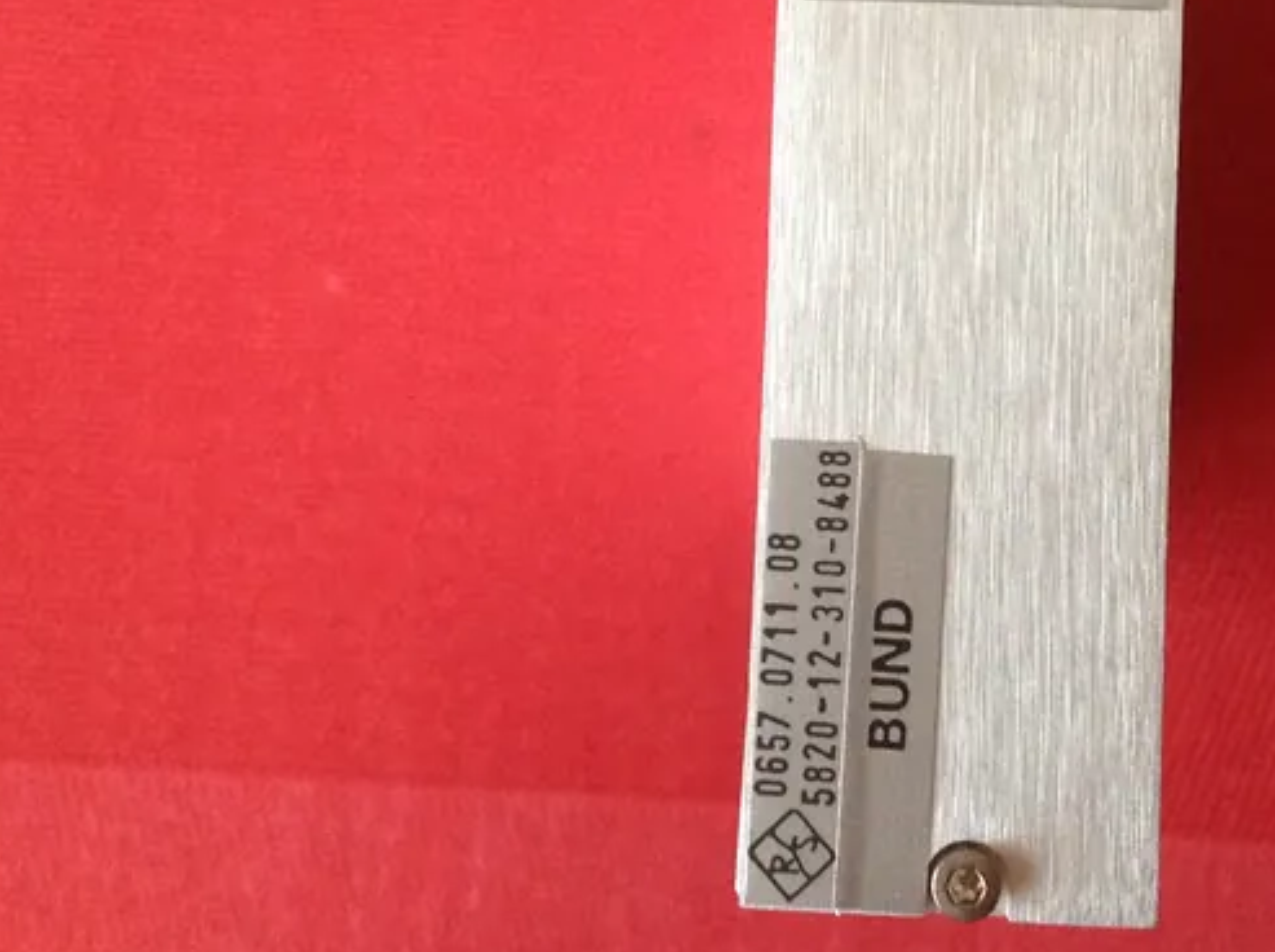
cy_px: 158
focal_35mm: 71
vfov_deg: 20.4
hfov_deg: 27.3
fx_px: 2611
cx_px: 851
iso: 250
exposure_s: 1/15
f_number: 2.4
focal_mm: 4.28
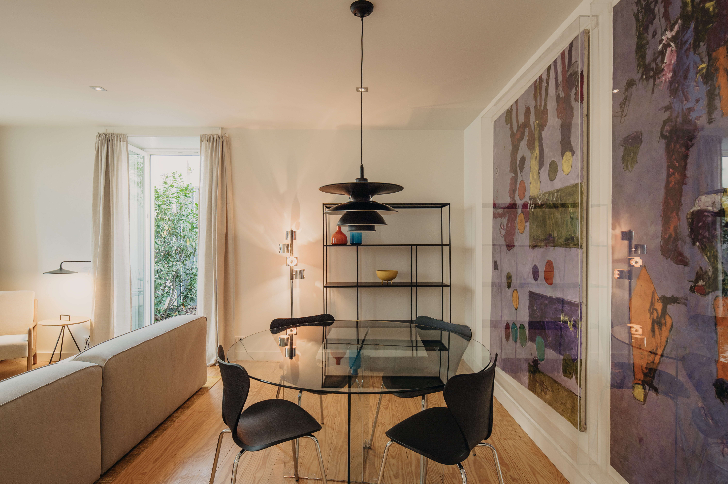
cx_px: 364
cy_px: 242
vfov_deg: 64.5
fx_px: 384
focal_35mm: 19
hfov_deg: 86.9
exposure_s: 1/10
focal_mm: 19
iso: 200
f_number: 9
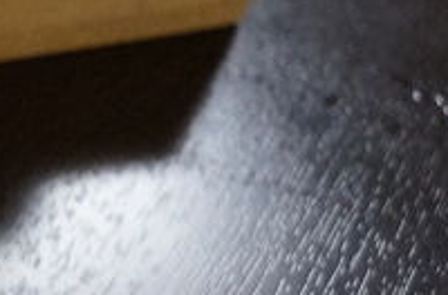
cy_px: -263
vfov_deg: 8.8
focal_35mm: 147
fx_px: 1824
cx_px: -409
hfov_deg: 12.5
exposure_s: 1/160
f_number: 4
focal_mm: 24
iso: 2500
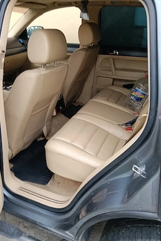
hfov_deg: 45.0
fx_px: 195
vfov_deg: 63.7
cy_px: 120
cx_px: 84
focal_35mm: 29
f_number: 1.8
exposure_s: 1/33.3
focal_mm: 3.98
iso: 320
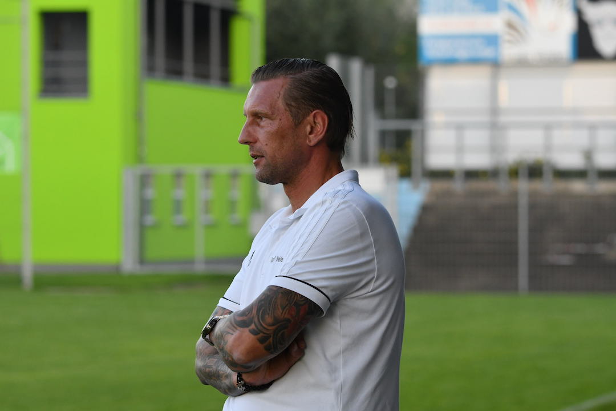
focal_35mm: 202
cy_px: 206
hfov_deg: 10.2
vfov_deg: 6.8
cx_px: 308
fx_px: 3456
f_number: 5
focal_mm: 135
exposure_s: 1/800
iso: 1600
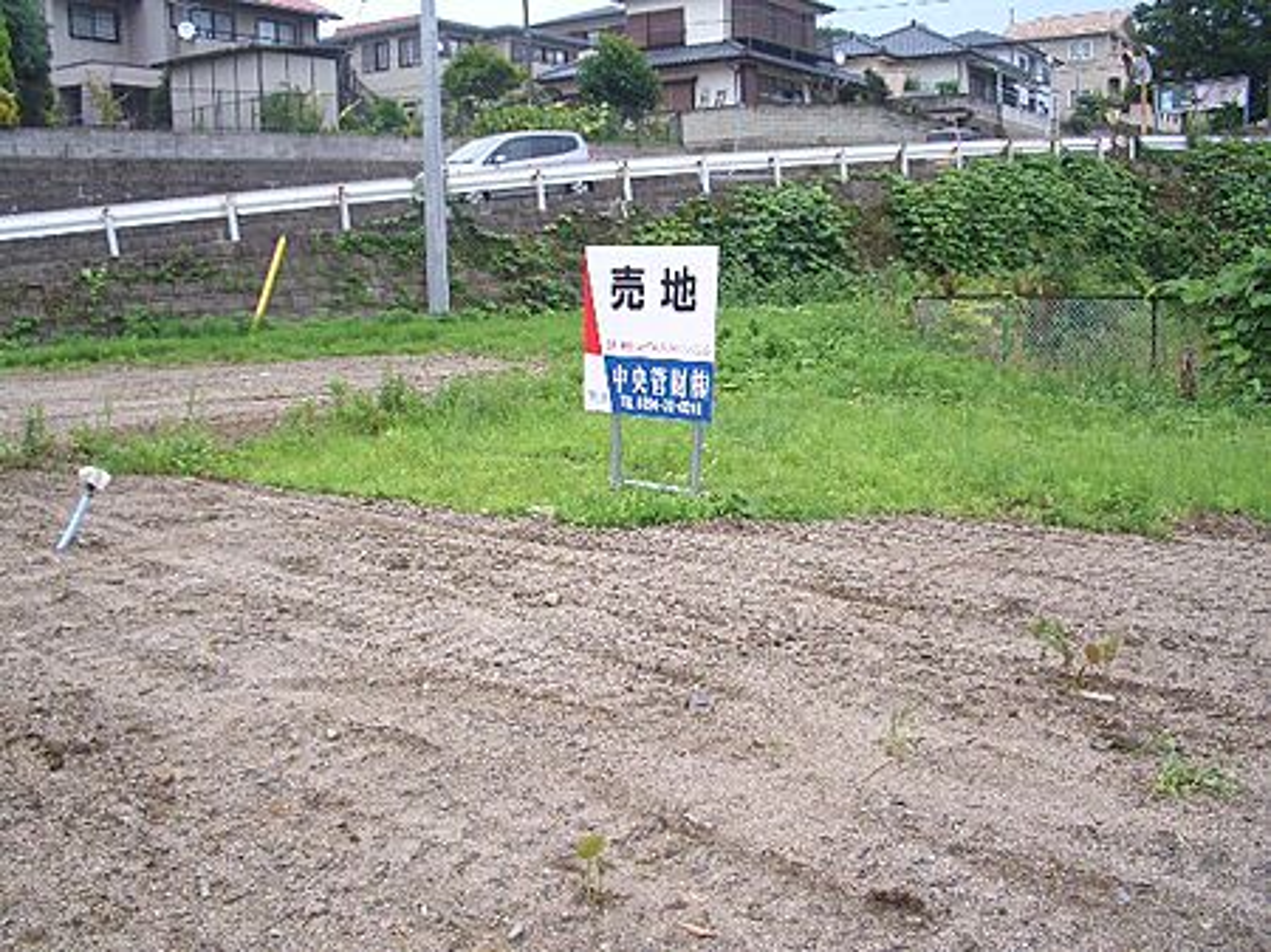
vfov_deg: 40.7
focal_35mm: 35
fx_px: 1284
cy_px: 476
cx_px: 636
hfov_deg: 52.7
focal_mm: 5.8
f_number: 4.3
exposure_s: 1/160
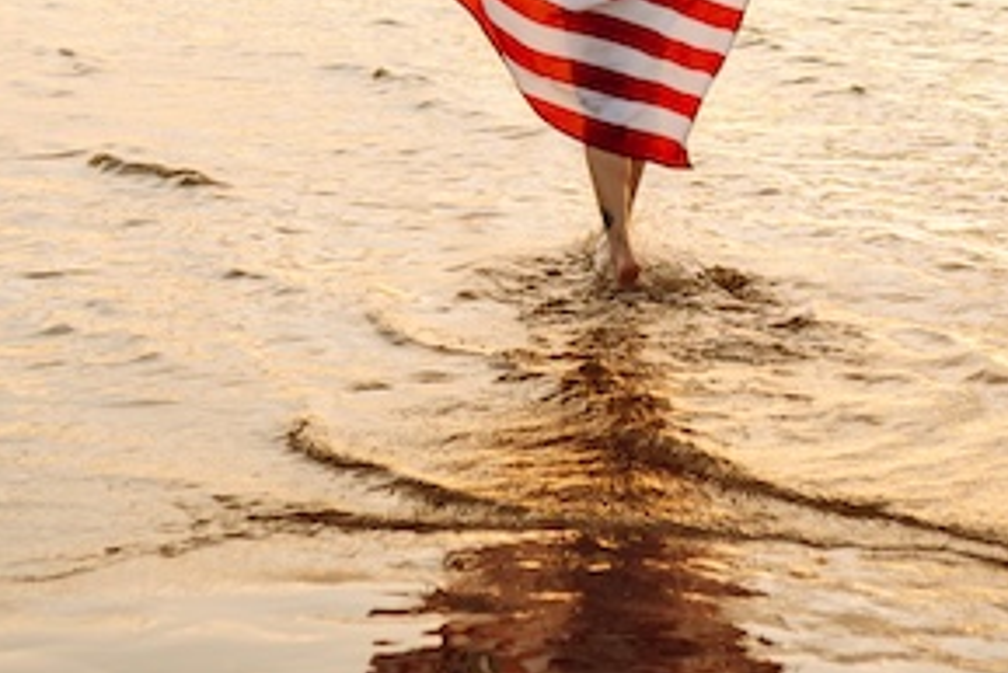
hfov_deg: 16.9
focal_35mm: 121
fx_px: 3390
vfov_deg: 10.9
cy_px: -333
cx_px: 562
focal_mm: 35
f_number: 2.2
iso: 160
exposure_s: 1/1600
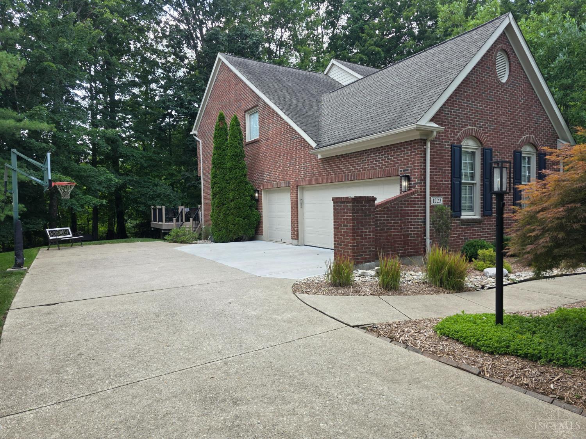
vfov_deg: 58.9
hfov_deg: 73.9
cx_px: 293
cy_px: 220
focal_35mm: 23
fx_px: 389
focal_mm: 6.3
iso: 50
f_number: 1.7
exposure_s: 1/359
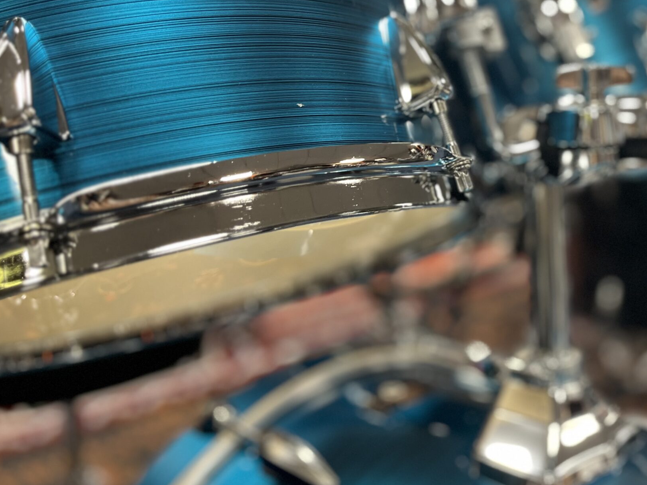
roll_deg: +1.1
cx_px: 456
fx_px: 766
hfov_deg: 44.7
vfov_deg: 34.3
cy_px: 110
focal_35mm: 41
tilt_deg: -2.5
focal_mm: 5.1
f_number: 1.6
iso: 200
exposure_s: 1/50
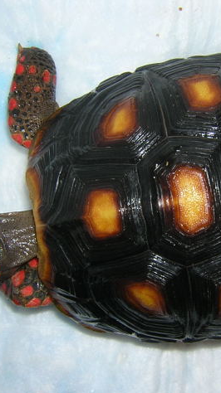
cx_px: 175
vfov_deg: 39.2
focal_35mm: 53
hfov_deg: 22.3
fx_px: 553
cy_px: 198
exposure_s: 1/60.1
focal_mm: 4.7
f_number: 5.2
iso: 100
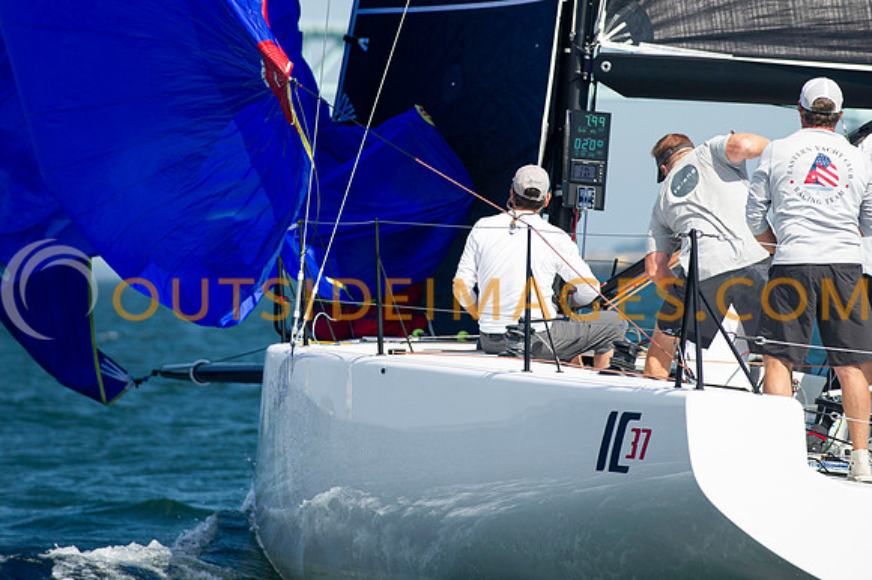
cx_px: 443
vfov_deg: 5.0
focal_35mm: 272
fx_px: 6584
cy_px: 209
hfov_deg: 7.6
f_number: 4
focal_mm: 200
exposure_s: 1/2500
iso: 320
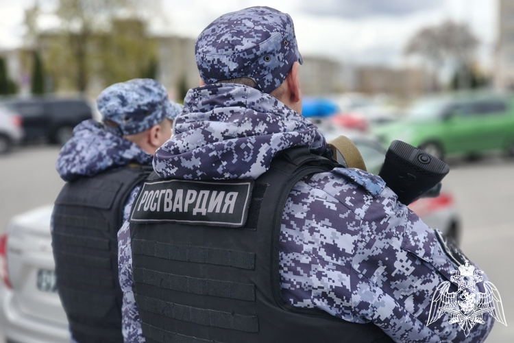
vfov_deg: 28.6
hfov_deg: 41.9
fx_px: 671
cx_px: 257
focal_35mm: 47
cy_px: 172
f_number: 4.5
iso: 100
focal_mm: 7.1
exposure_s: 1/1003
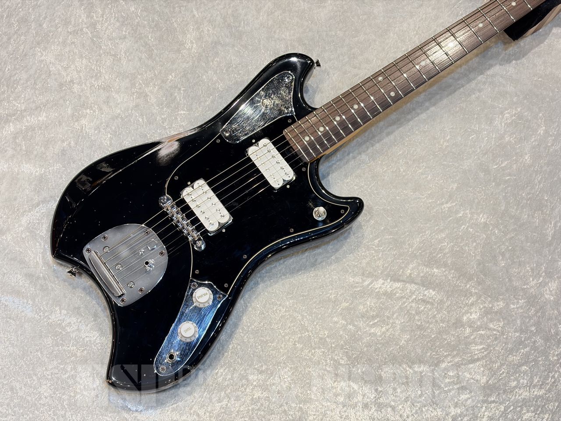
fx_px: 843
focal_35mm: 52
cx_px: 280
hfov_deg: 36.8
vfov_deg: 28.0
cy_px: 210
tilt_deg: -71.0
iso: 64
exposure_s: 1/60
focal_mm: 5.96
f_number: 1.6
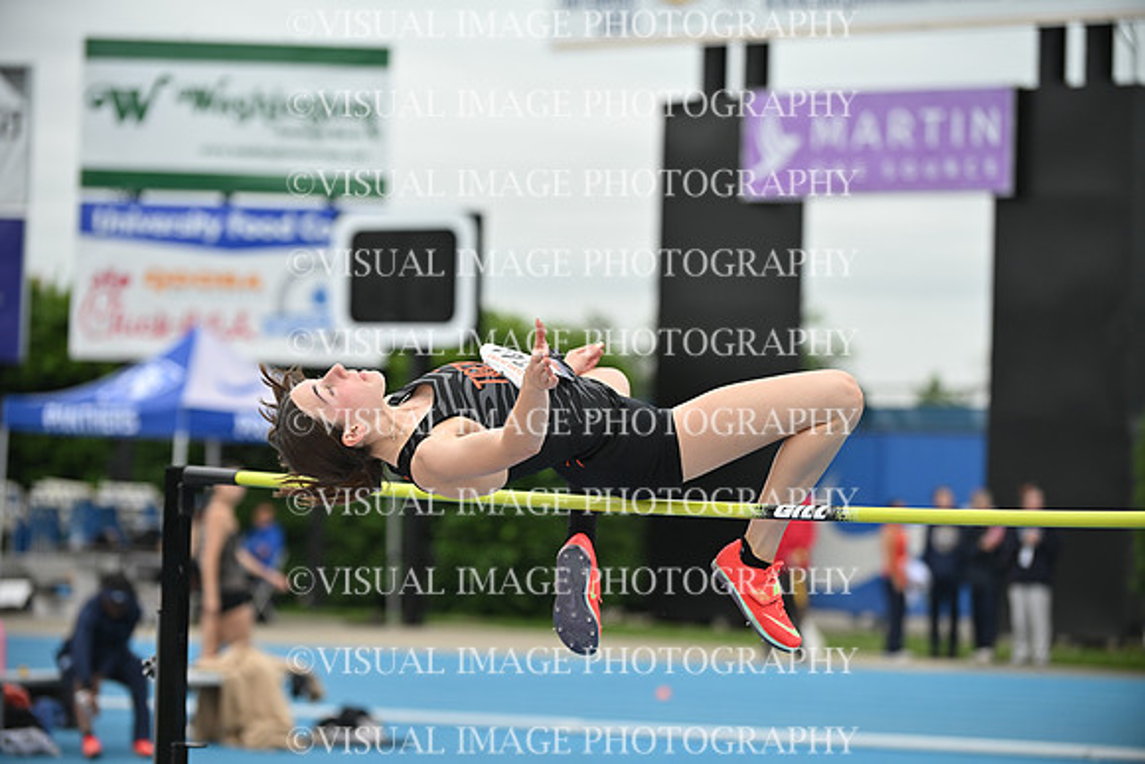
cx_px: 572
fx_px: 3976
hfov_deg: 16.4
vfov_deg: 11.0
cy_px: 382
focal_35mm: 125
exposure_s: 1/2500
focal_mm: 125
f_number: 3.2
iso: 250
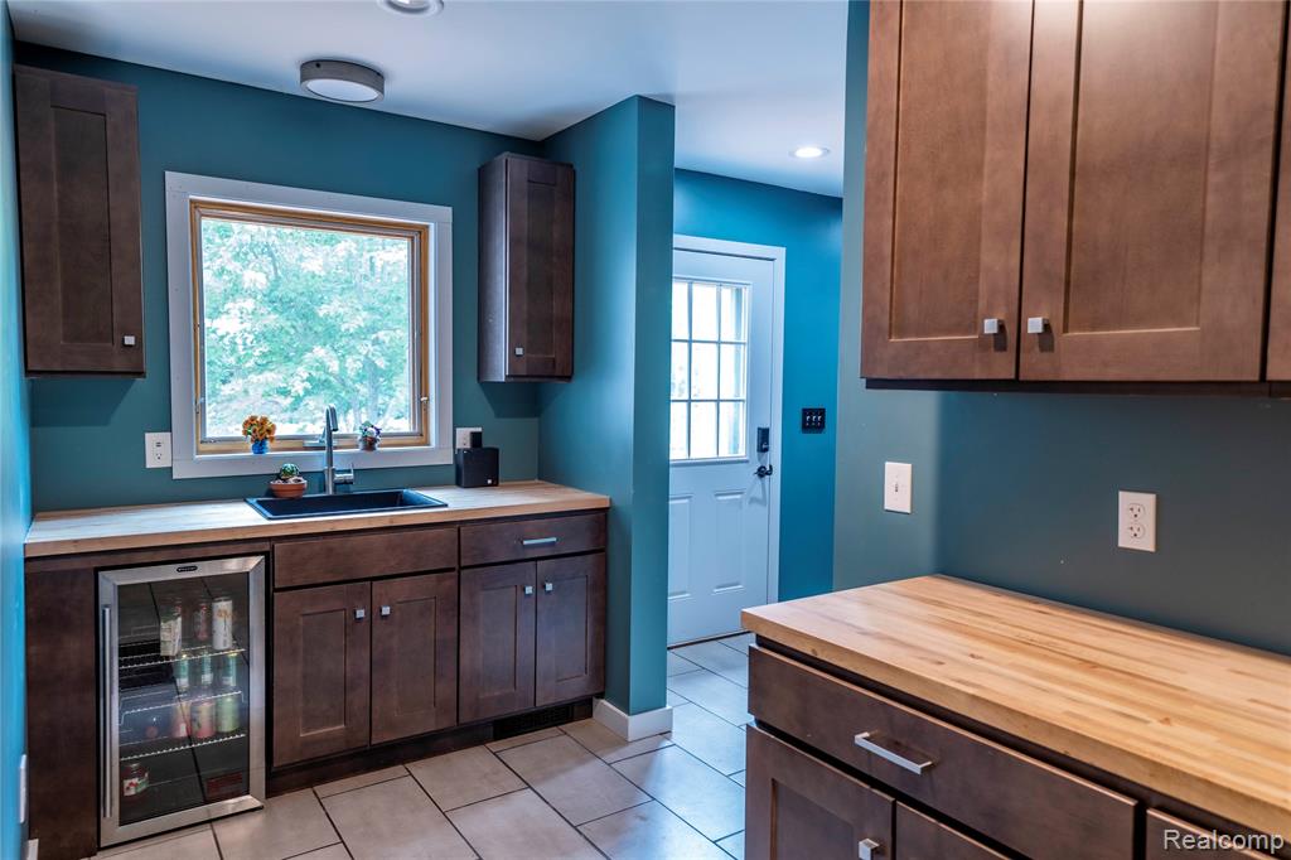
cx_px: 646
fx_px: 860
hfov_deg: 73.8
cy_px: 430
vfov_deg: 53.1
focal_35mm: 24
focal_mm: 24
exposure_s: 1/6
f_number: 4.5
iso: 200
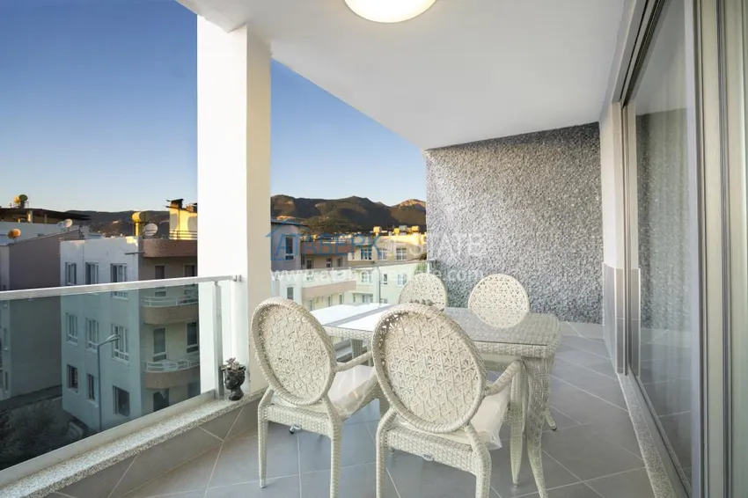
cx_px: 374
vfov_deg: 73.7
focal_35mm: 16
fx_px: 332
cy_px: 249
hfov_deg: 96.8
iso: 1250
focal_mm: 16
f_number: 4
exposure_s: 1/320
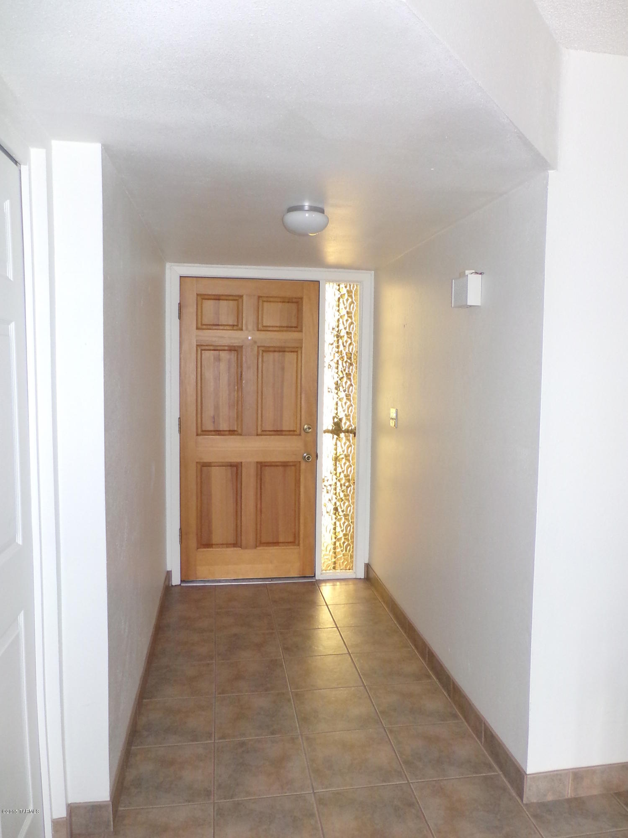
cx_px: 314
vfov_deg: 67.3
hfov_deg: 53.1
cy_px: 419
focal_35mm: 26
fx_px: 629
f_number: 3.2
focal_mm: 4.7
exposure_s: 1/60
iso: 285
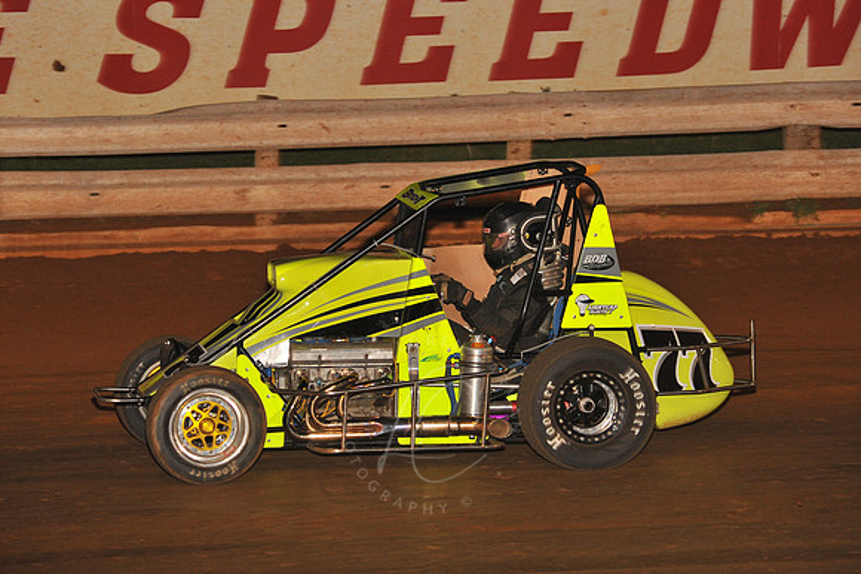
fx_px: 4067
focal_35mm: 170
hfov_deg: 12.1
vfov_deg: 8.1
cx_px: 430
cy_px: 287
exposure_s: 1/320
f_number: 6.3
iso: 1000
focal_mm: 170
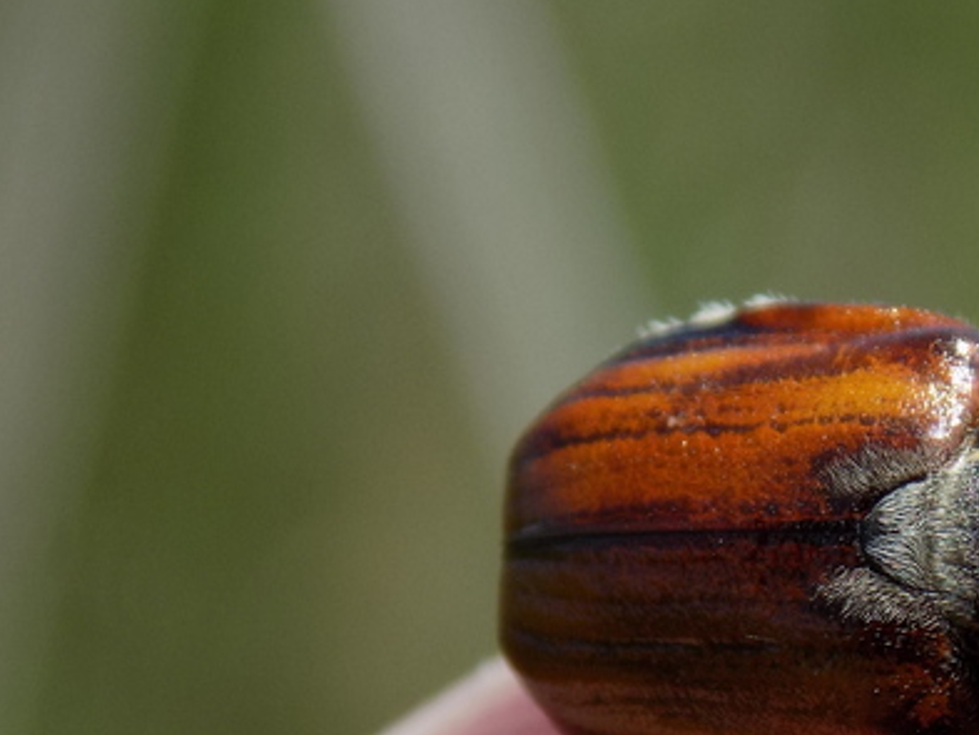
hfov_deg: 7.7
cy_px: 563
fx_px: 7242
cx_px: 990
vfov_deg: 5.8
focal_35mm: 256
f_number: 4.8
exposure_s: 1/400
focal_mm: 20.9
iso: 80
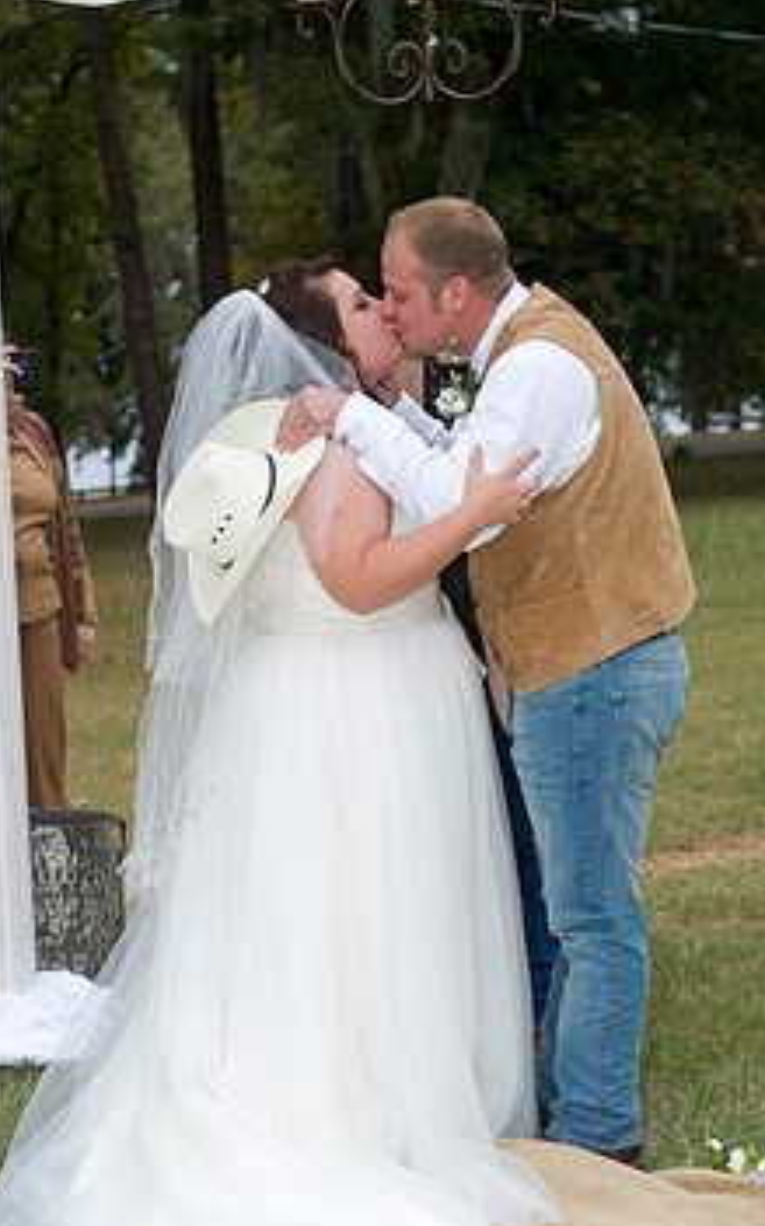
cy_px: 639
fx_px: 2705
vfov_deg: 25.5
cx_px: 341
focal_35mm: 81
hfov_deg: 16.1
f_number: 4.5
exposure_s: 1/160
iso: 800
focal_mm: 62
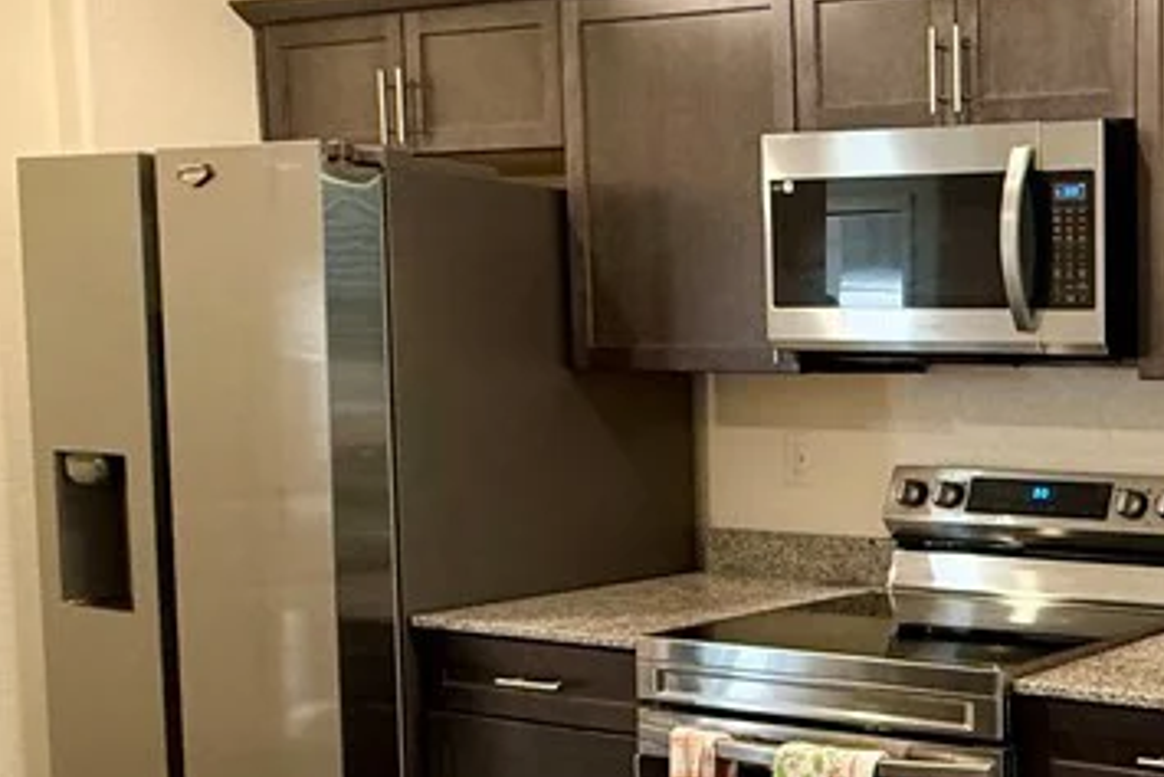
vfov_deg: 31.8
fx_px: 1358
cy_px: 459
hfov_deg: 32.7
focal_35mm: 42
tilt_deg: -3.8
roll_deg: -0.8
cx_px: 1561
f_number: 2.2
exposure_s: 1/60
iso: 250
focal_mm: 2.22
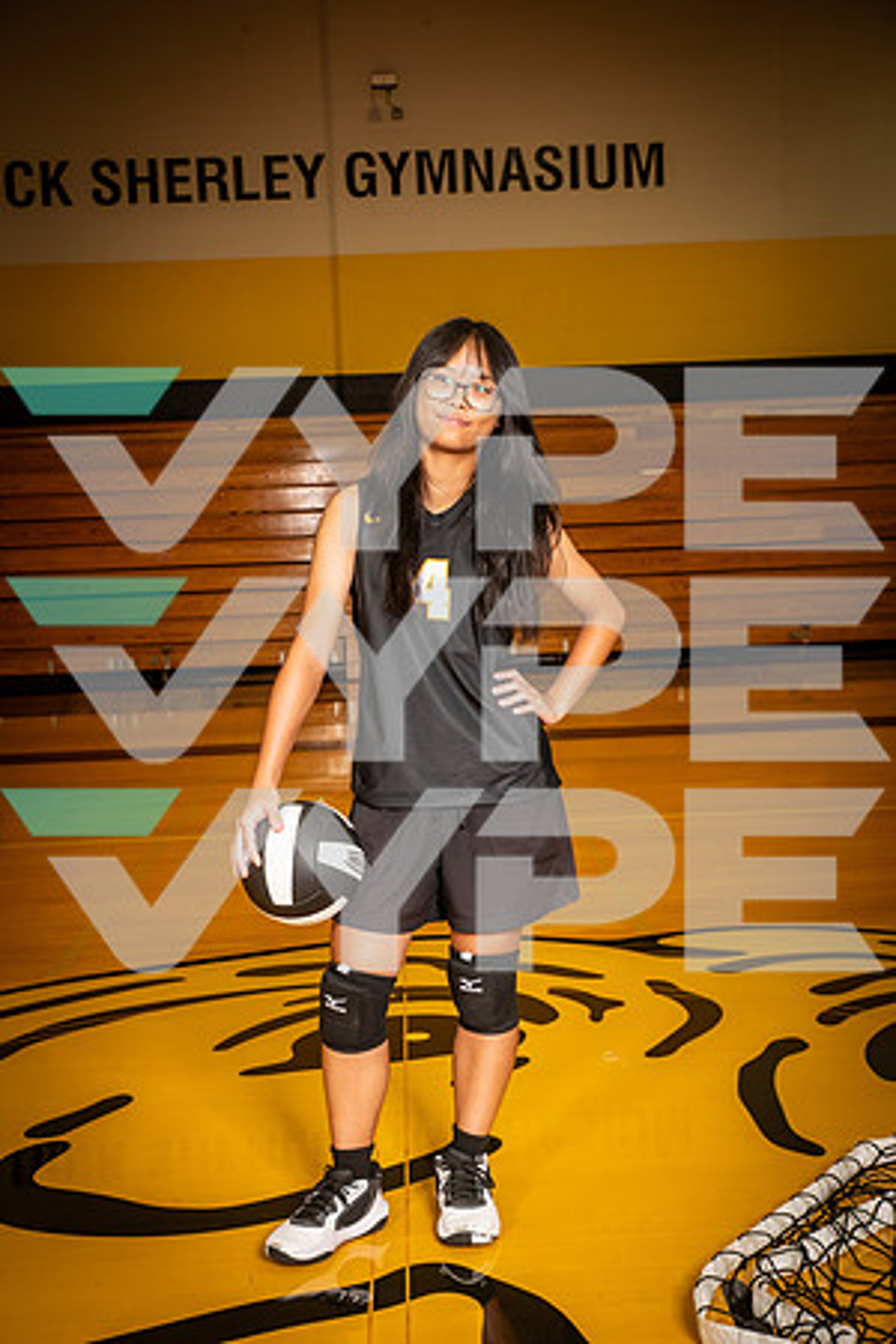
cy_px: 672
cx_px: 448
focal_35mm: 46
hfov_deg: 29.2
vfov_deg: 42.7
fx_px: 1717
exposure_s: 1/320
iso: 800
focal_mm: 46
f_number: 7.1
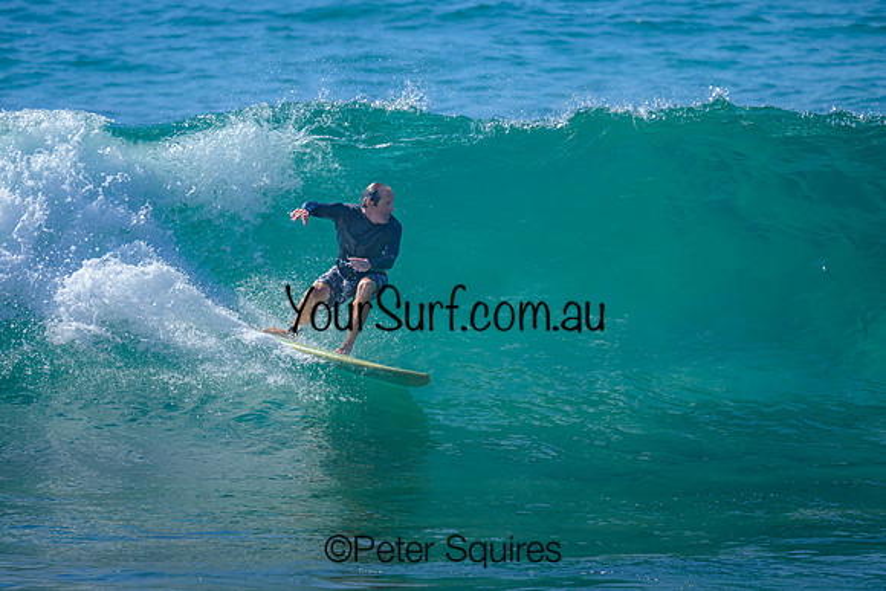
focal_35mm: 1101
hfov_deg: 1.9
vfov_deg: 1.2
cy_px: 206
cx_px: 380
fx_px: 27099
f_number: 6.3
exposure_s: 1/3200
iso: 400
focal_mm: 800
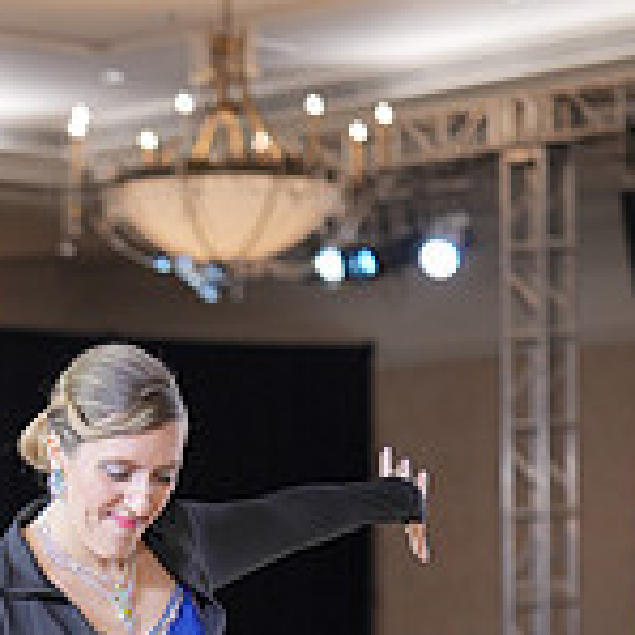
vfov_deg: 10.1
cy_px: 993
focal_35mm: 166
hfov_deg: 10.4
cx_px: -92
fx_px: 3445
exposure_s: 1/500
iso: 800
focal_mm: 50
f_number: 2
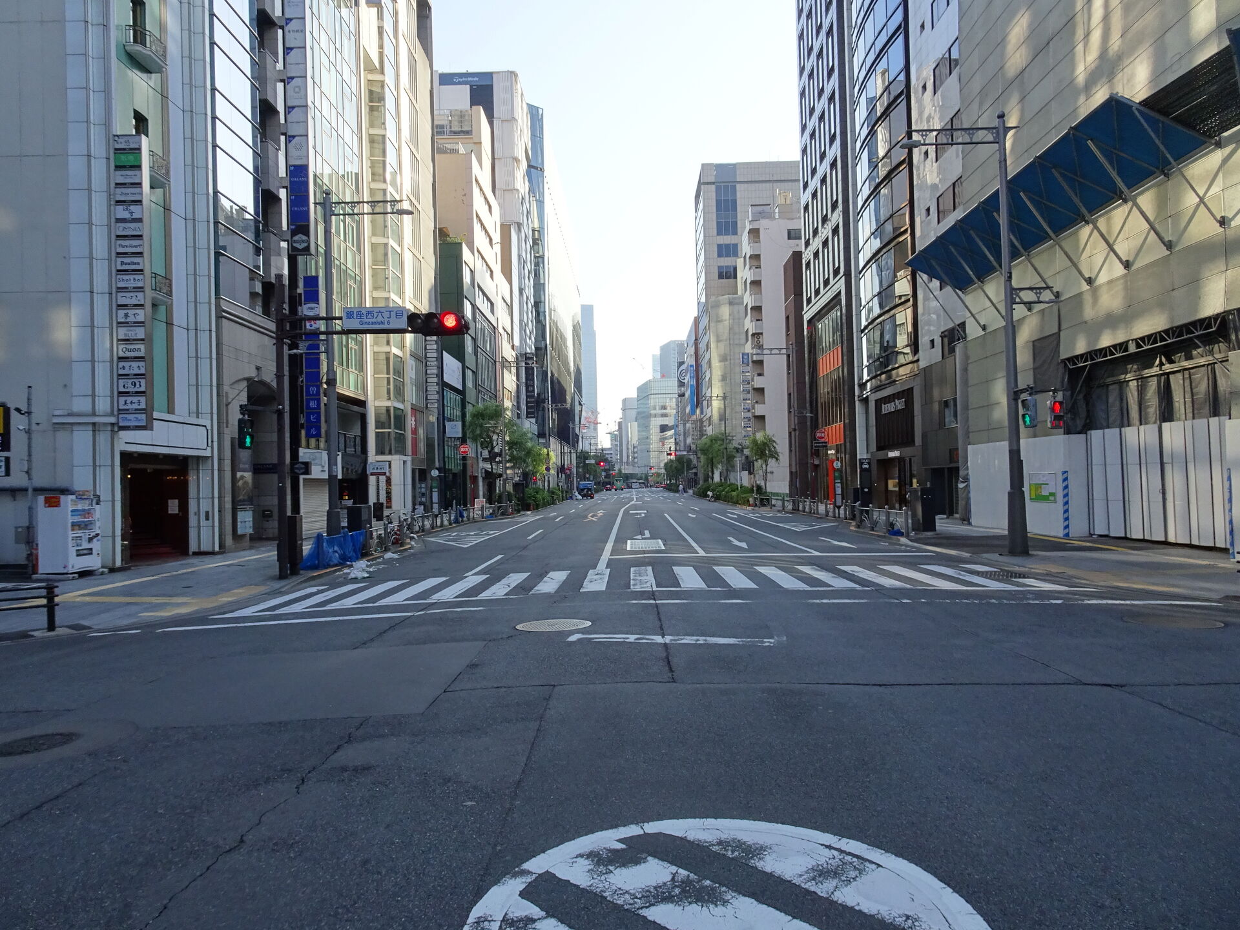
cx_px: 620
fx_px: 860
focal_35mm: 24
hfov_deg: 71.6
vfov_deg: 56.8
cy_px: 465
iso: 80
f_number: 3.5
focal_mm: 4.1
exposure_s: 1/200
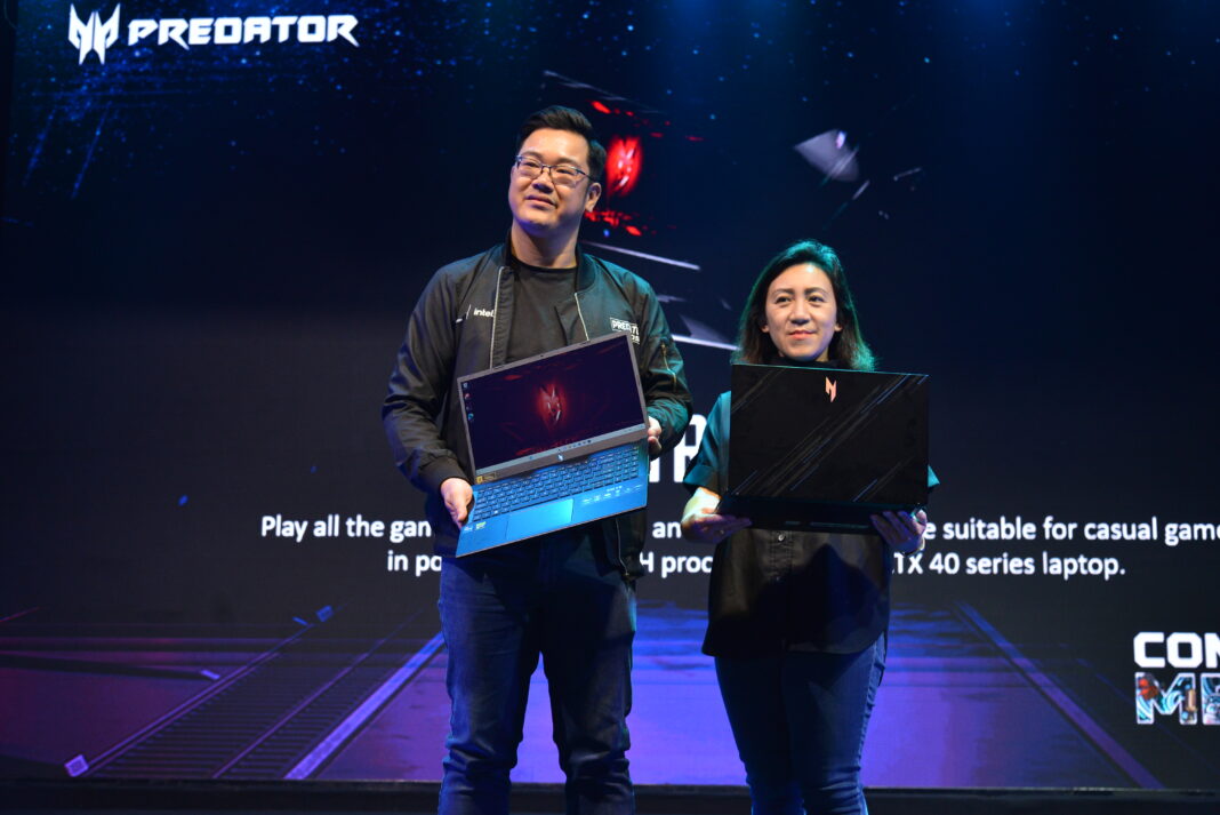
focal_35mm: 46
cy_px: 408
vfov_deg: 29.3
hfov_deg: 42.7
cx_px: 610
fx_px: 1559
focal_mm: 46
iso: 1600
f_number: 4
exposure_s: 1/160
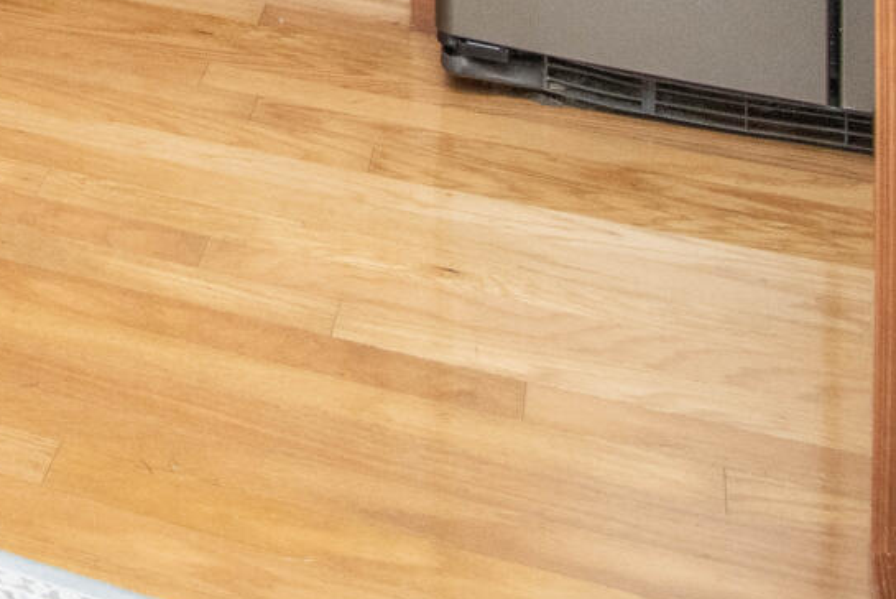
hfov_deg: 17.5
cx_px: -834
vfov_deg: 11.9
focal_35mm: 88
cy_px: -935
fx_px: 2191
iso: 500
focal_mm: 16
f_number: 9
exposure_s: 1/250
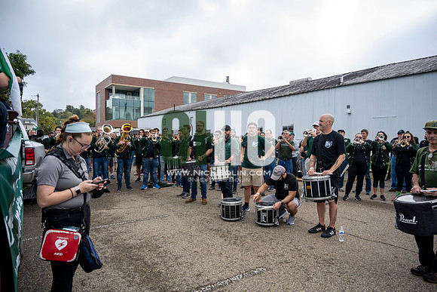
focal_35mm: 24
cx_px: 218
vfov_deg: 53.2
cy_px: 146
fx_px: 291
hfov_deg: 73.7
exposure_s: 1/800
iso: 640
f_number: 4
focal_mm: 24
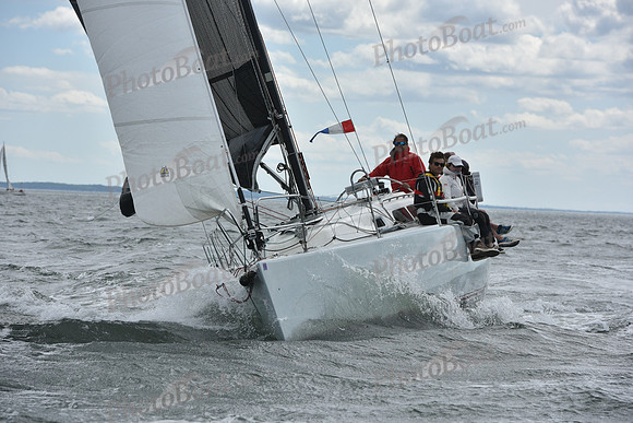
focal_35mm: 180
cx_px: 316
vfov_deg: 7.6
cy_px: 212
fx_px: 3166
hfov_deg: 11.4
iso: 320
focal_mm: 180
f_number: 9
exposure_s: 1/1250
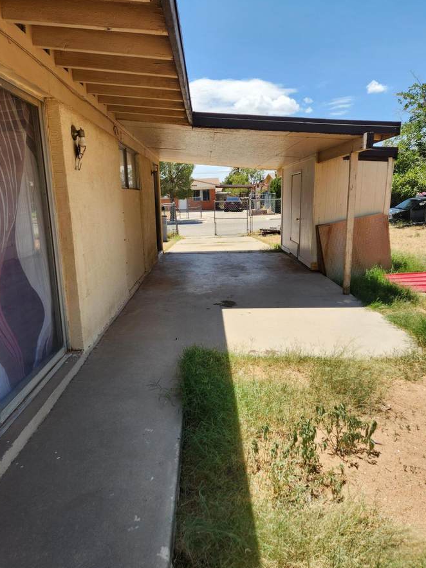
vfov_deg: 69.4
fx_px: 410
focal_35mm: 25
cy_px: 295
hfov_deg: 54.8
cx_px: 201
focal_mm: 5.4
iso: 20
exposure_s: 1/1170
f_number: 1.8
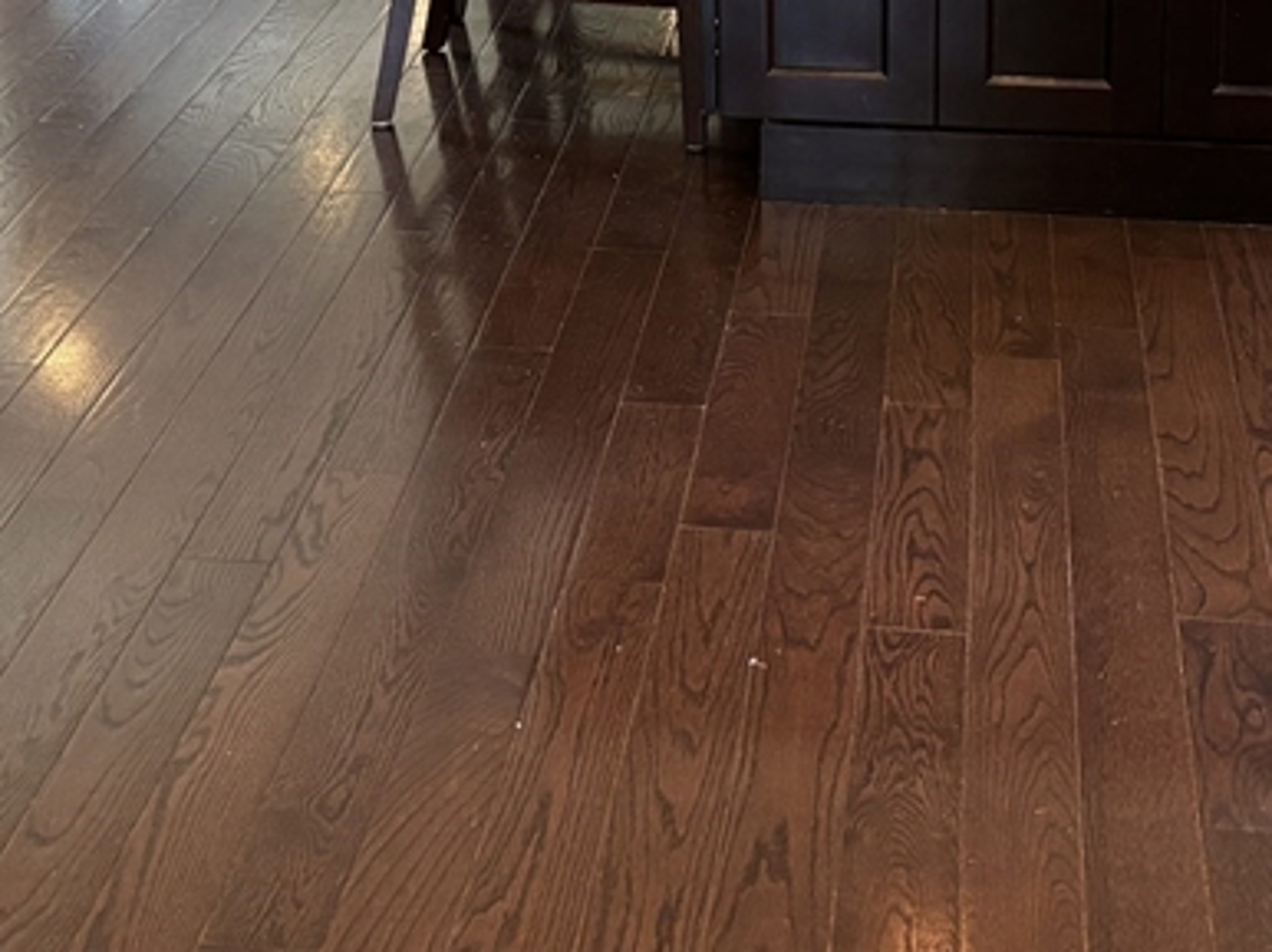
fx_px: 2534
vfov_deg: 19.9
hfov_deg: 28.2
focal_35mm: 69
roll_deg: +0.4
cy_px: -211
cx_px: 649
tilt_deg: -13.8
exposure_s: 1/60
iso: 250
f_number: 1.6
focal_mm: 5.96
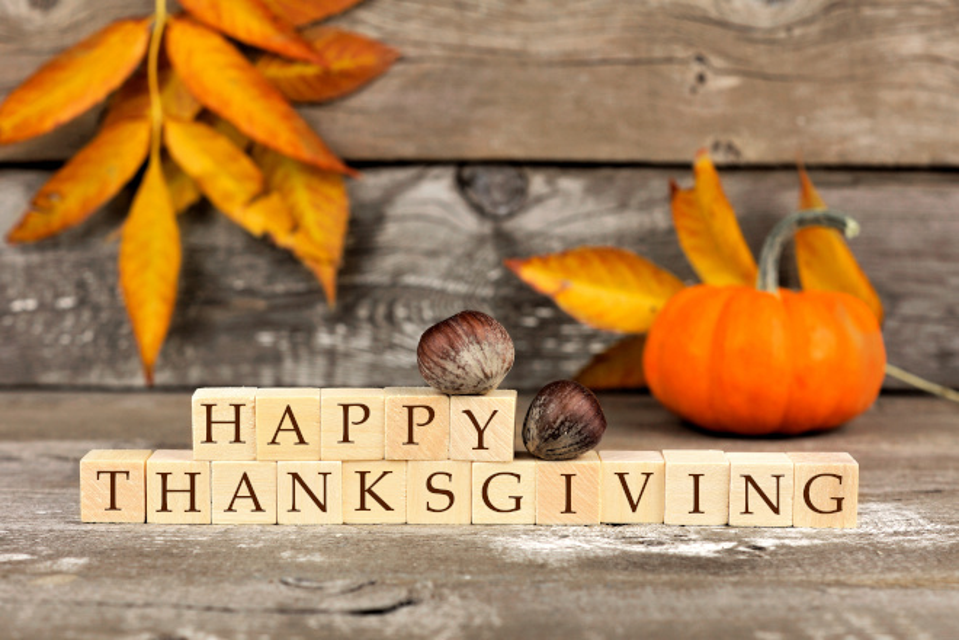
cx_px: 480
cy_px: 320
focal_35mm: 52
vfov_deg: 25.8
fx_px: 1398
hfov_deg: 37.9
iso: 100
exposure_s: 1/6
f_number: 16
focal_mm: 35
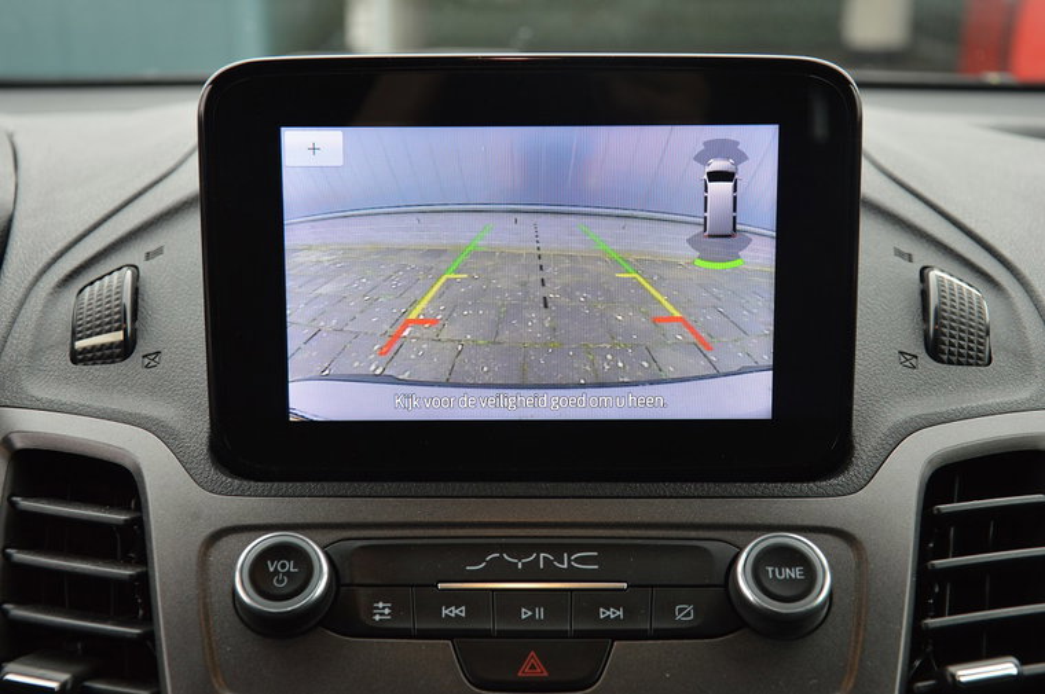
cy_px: 347
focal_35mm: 57
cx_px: 522
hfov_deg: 35.1
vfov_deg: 23.7
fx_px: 1653
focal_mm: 38
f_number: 5
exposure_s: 1/100
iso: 400
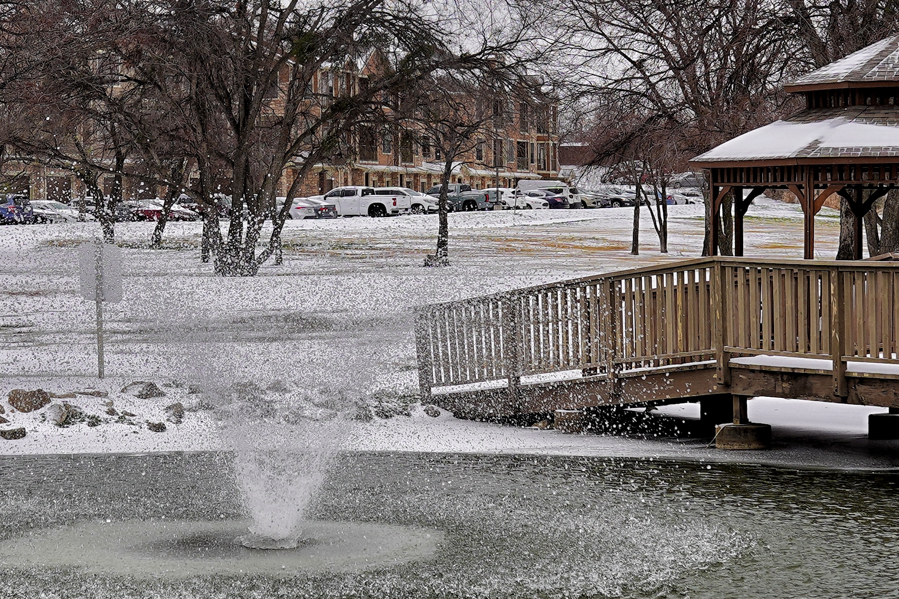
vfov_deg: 12.3
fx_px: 2771
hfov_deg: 18.4
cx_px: 274
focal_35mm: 111
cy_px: 164
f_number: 5
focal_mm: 35
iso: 100
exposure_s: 1/640
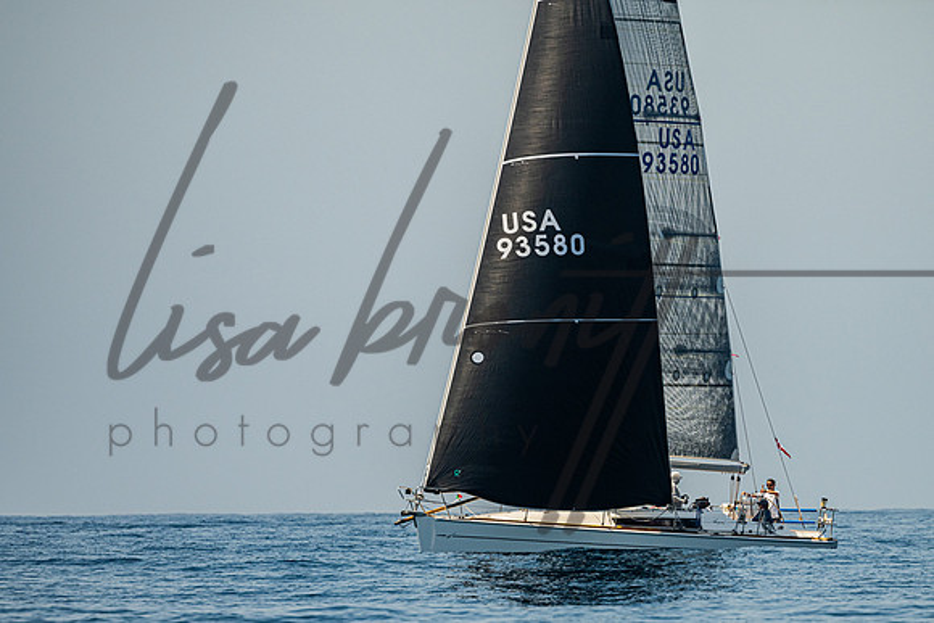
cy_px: 404
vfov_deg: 2.6
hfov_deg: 3.9
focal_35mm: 525
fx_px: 13621
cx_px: 574
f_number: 7.1
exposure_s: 1/2500
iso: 400
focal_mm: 400
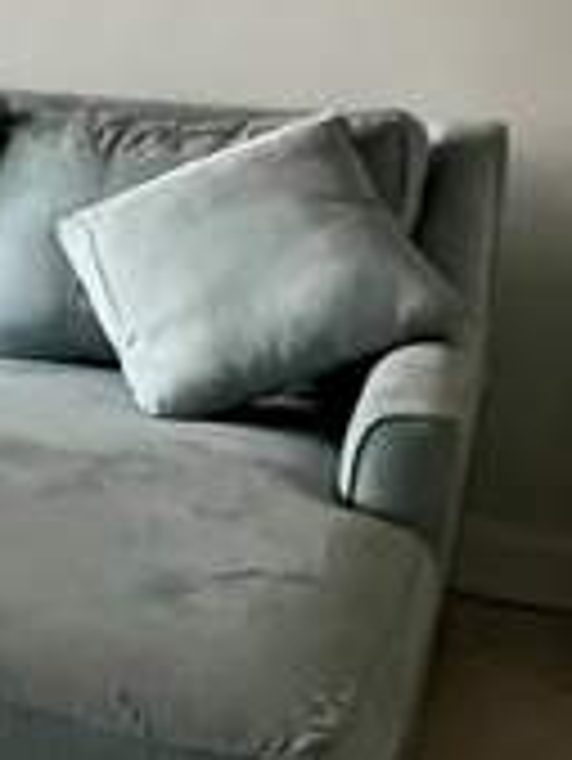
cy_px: 328
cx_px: -689
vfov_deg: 23.8
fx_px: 1804
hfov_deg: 14.0
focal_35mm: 82
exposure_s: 1/99
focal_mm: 1.57
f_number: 1.8
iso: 200
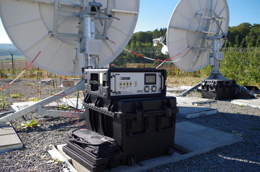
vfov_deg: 42.1
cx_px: 130
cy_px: 86
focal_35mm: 31
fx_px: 223
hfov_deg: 60.4
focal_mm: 21.25
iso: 100
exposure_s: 1/250
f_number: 5
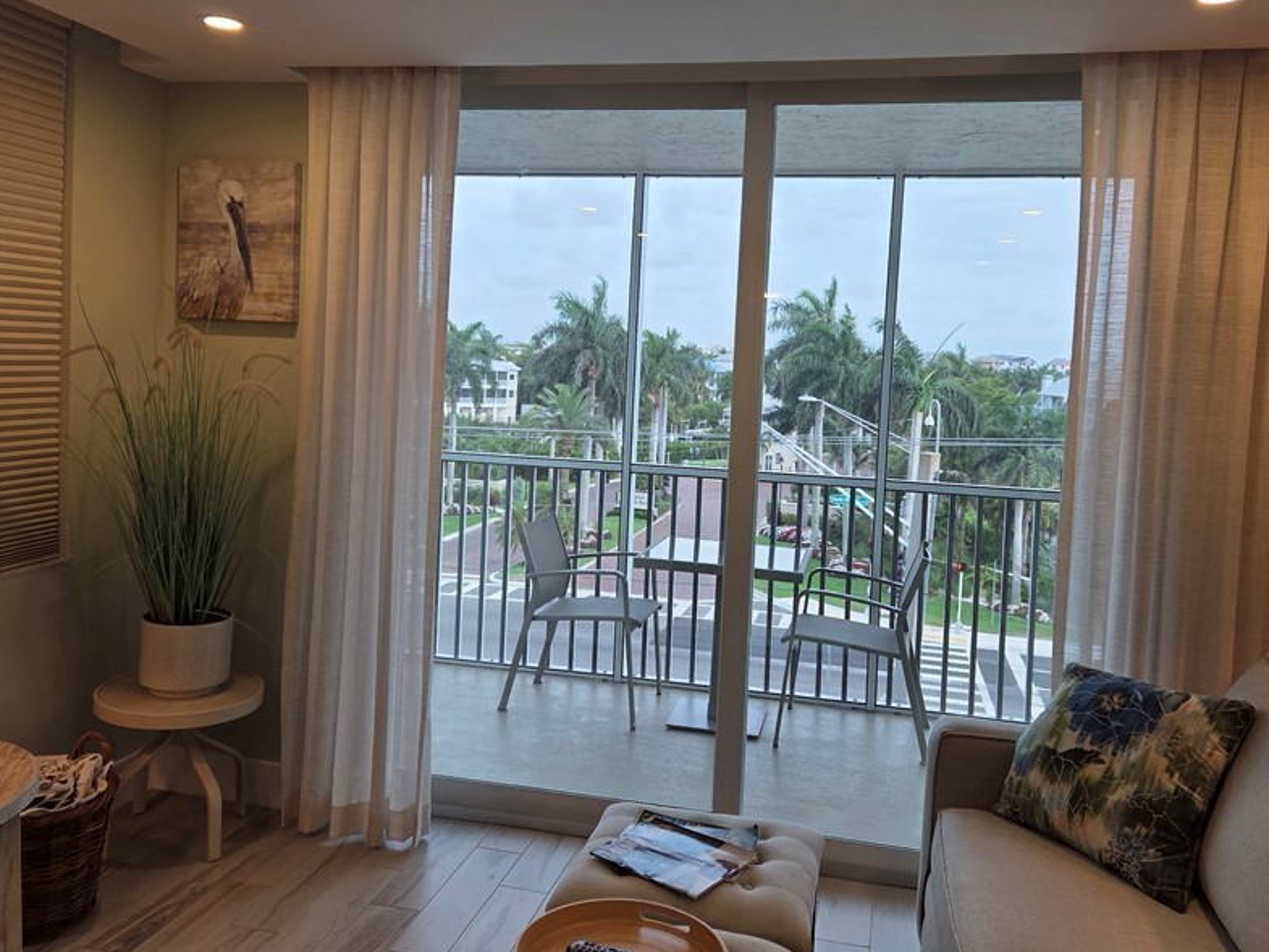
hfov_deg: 59.9
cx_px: 674
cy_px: 399
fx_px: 1100
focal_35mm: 30
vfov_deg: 46.6
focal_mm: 5.4
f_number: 1.8
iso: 25
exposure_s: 1/170
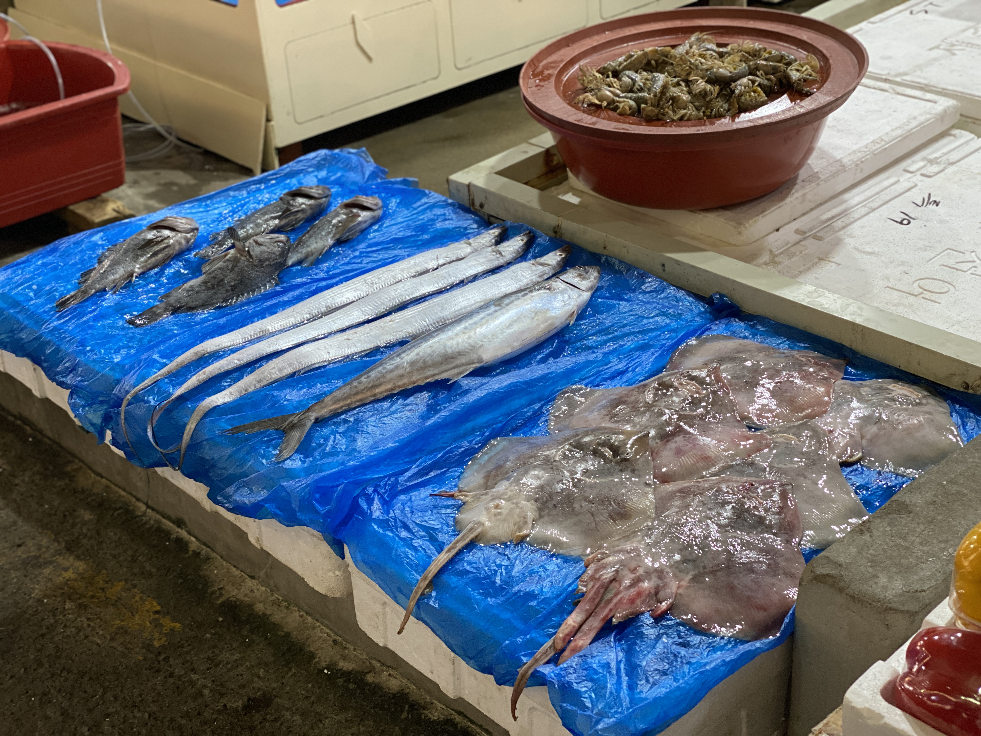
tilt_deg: -28.8
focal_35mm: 52
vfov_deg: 28.0
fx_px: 1474
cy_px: 368
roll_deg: +4.9
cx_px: 490
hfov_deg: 36.8
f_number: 2
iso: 250
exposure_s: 1/120
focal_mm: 6
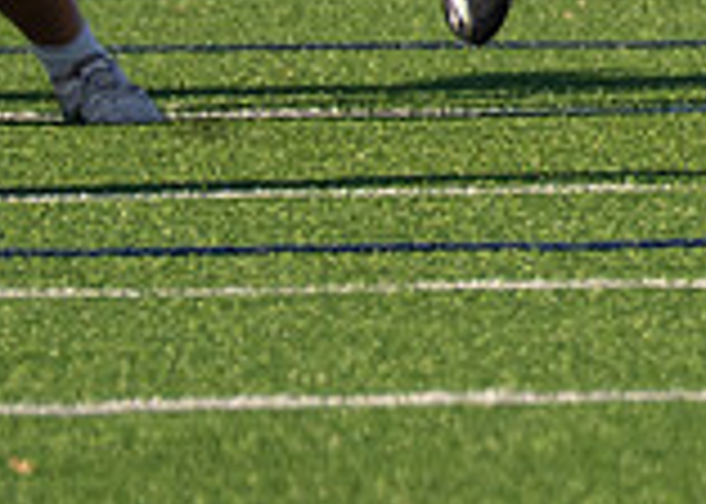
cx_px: 2263
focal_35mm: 1974
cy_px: -508
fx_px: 39564
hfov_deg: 1.0
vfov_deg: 0.7
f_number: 2.8
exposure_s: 1/3200
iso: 160
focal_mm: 200
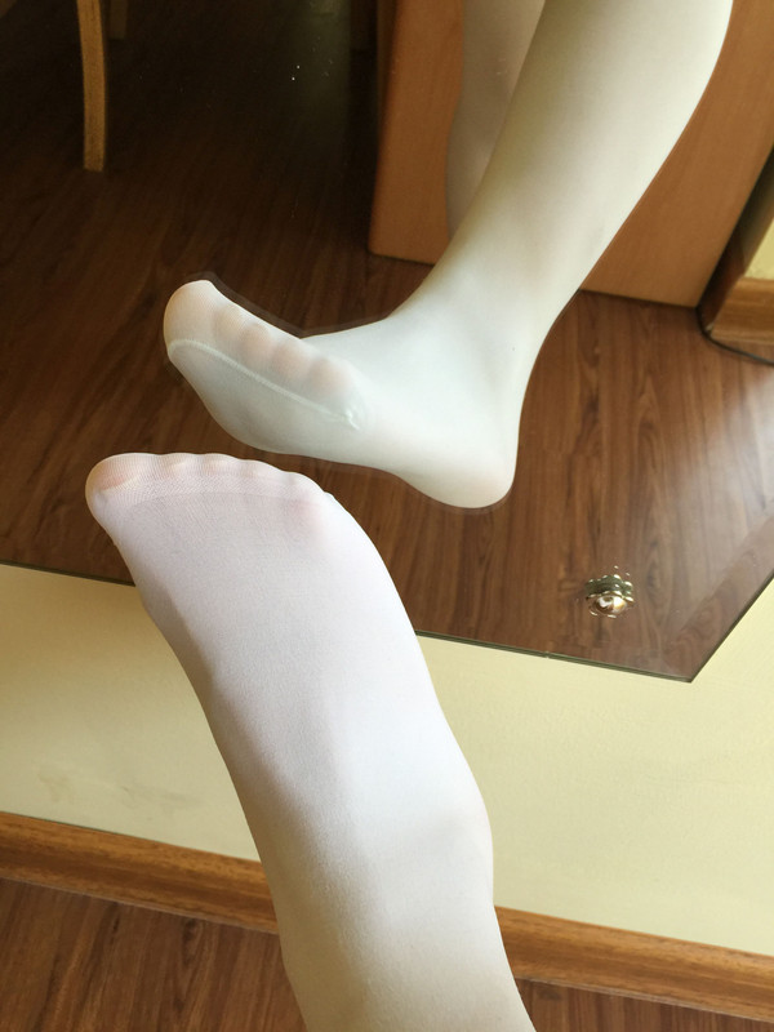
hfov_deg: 48.2
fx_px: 865
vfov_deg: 61.7
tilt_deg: -51.3
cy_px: 516
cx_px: 387
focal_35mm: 29
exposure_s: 1/40
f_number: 2.2
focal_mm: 4.15
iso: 32
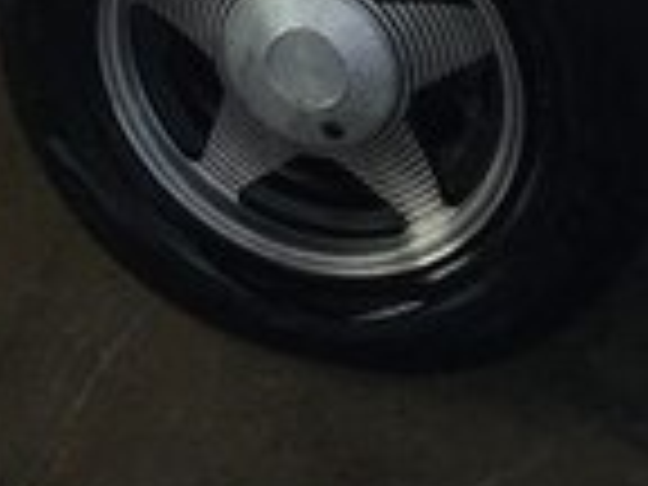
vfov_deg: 10.1
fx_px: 2490
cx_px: 126
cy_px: -569
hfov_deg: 14.7
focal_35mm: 133
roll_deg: +1.6
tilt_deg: -17.4
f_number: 2.2
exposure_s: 1/746
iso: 32
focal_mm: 4.15
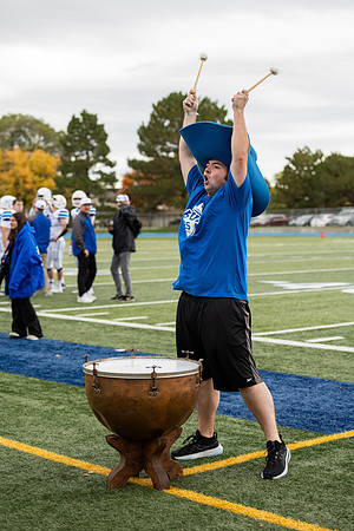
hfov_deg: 19.5
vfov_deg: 28.8
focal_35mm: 70
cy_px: 266
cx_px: 177
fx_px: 1032
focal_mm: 70
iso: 400
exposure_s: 1/1000
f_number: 2.8
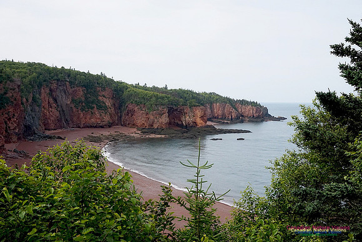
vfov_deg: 35.5
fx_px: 377
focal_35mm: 38
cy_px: 121
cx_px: 181
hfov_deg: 51.3
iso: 800
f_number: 9
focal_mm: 25
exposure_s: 1/1250
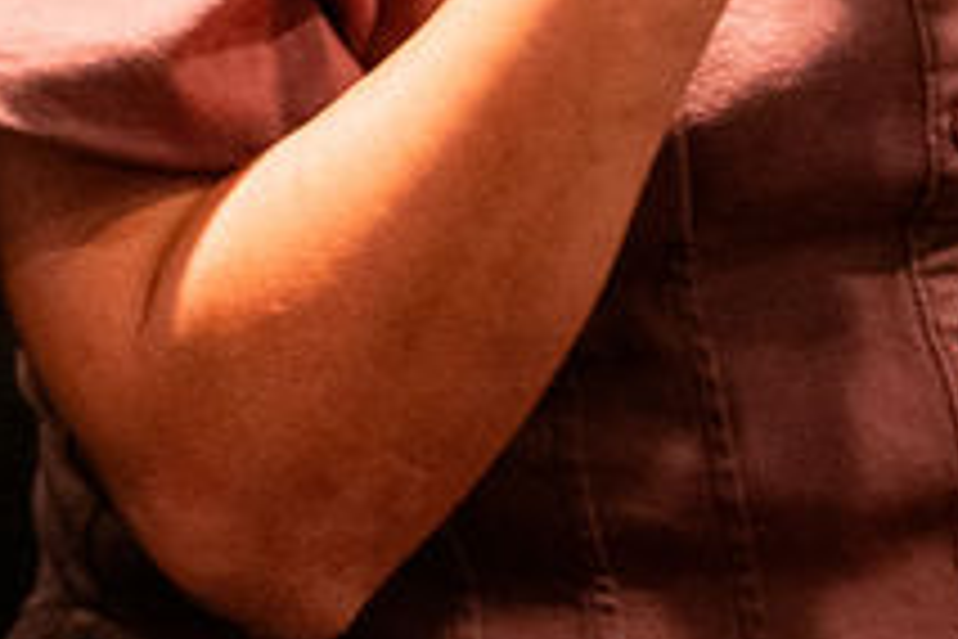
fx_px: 25571
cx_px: 1093
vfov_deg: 1.4
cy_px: -596
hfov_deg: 2.1
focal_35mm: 961
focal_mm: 200
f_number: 3.2
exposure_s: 1/125
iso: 2500
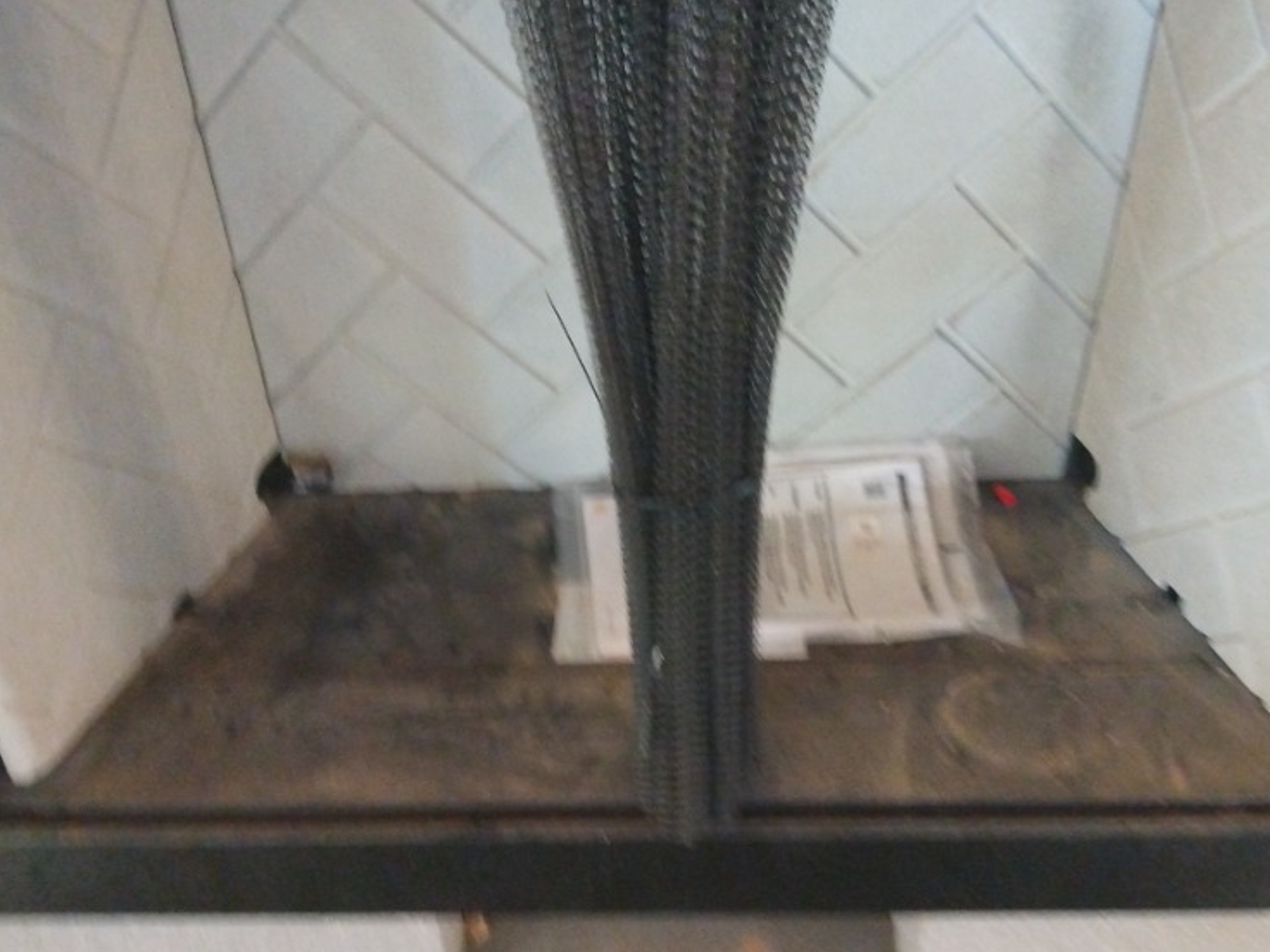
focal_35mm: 25
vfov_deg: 54.9
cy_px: 478
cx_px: 663
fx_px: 917
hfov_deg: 69.4
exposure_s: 1/17
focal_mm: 3.54
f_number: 2
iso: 1506
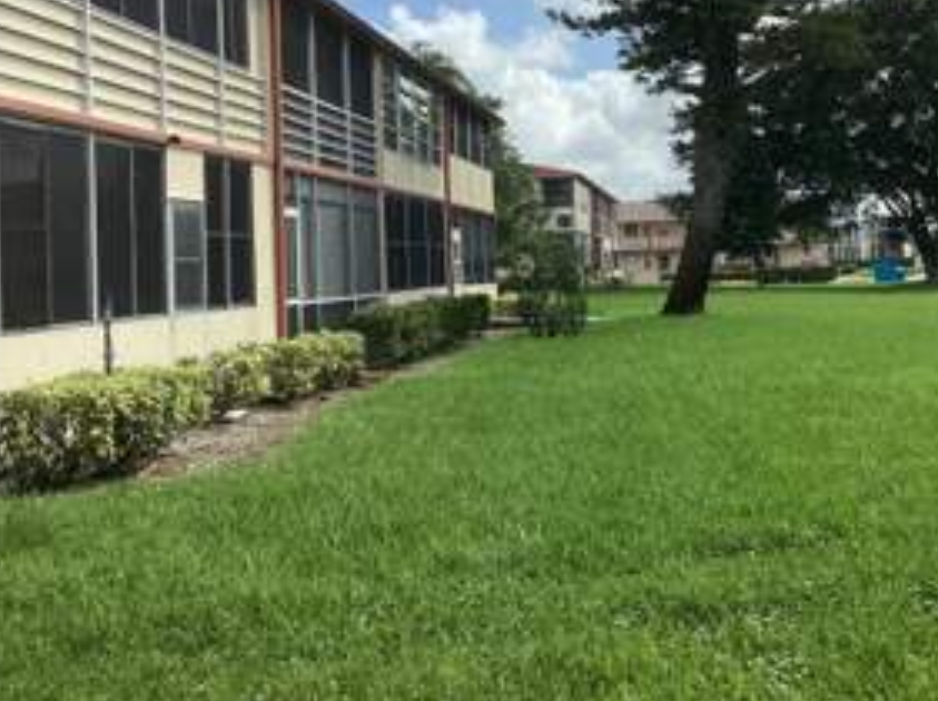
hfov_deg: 36.2
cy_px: 189
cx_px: 534
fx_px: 1434
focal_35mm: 53
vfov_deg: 27.1
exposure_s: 1/1852
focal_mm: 3.3
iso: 25
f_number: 2.4
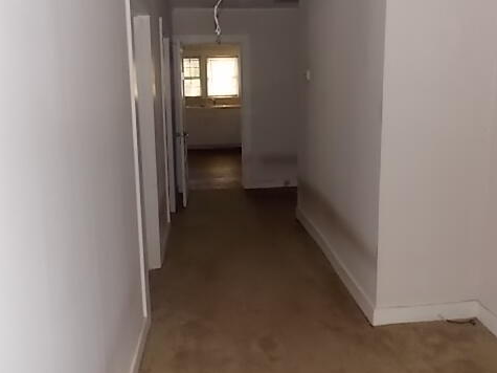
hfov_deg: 58.3
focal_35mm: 31
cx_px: 264
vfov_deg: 45.2
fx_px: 445
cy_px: 151
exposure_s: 1/30
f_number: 3.1
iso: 200
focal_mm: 4
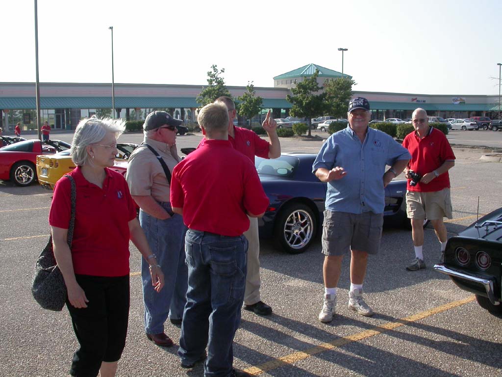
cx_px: 251
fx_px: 551
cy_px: 188
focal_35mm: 38
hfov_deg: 49.0
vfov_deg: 37.7
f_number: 6.7
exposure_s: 1/248
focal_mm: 7.85
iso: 100
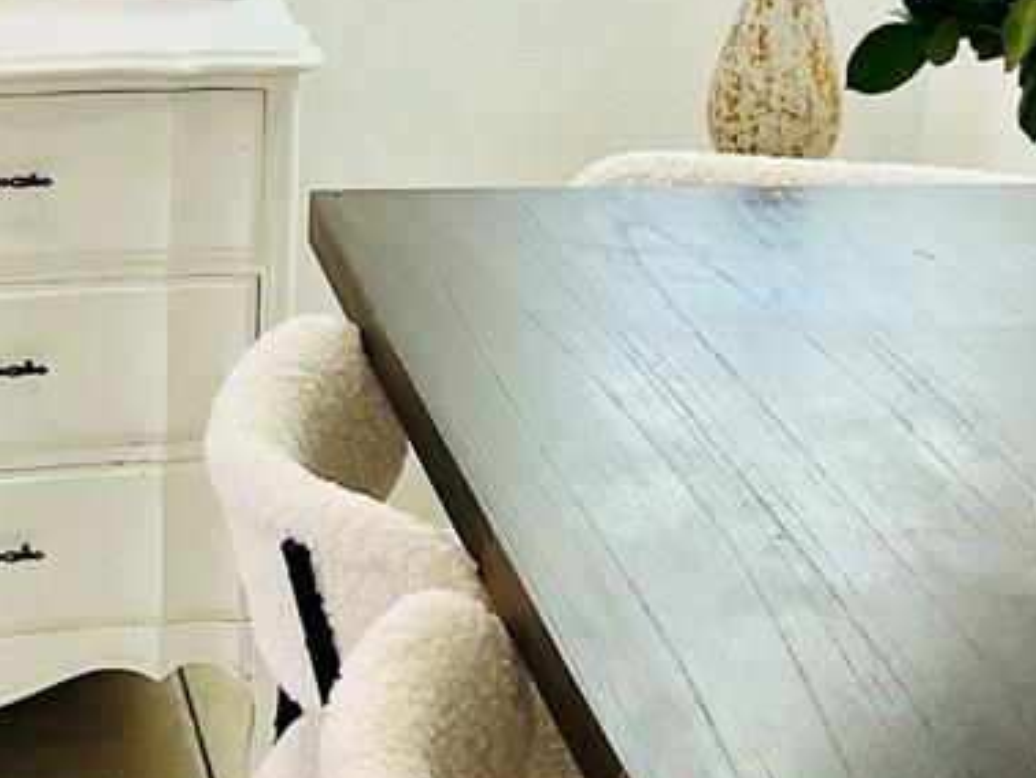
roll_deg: -0.9
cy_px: -41
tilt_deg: -12.3
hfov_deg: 17.8
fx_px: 3294
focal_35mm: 110
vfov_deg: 13.3
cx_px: 255
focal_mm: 5.7
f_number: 1.5
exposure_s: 1/60
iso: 160
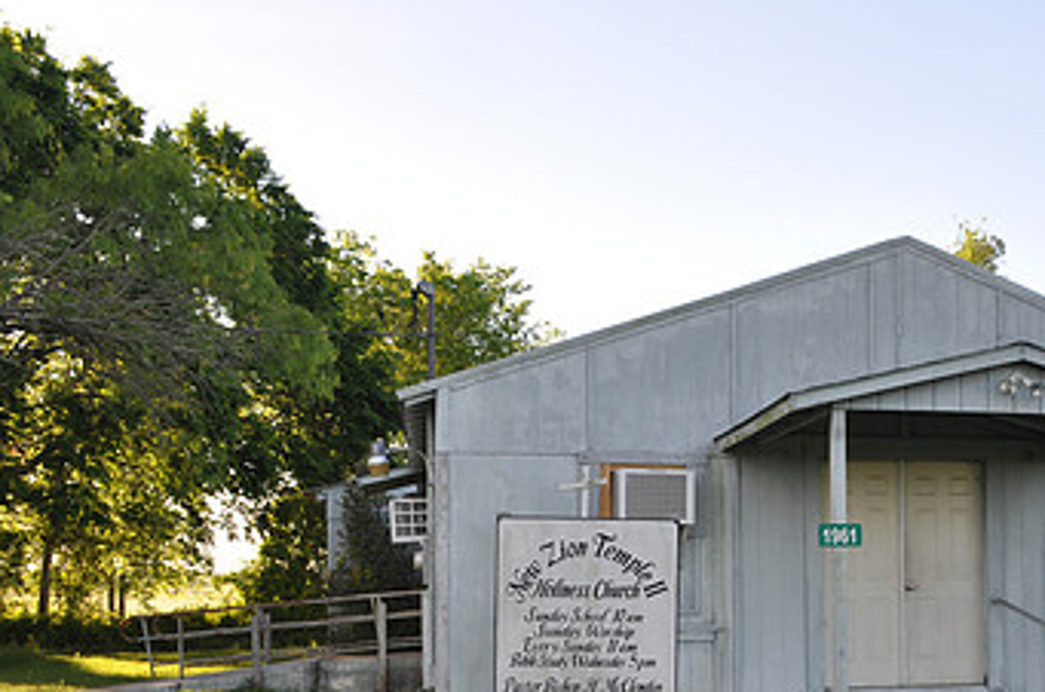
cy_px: 534
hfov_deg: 37.3
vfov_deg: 26.0
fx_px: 1478
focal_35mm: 51
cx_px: 867
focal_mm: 20
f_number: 9
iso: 200
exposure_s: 1/80
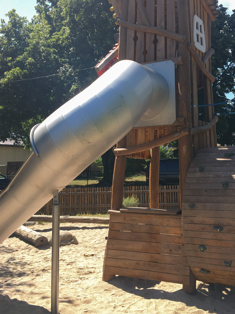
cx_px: 149
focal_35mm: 38
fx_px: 344
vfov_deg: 48.7
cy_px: 128
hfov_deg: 37.5
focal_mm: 4.15
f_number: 2.2
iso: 25
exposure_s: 1/699
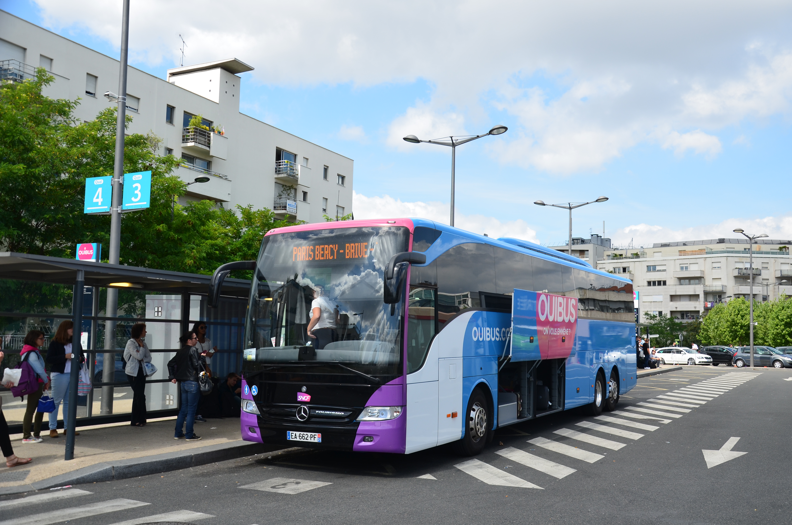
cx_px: 396
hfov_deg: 53.2
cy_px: 262
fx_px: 790
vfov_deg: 36.7
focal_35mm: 36
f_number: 6.3
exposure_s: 1/500
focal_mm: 24
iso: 200
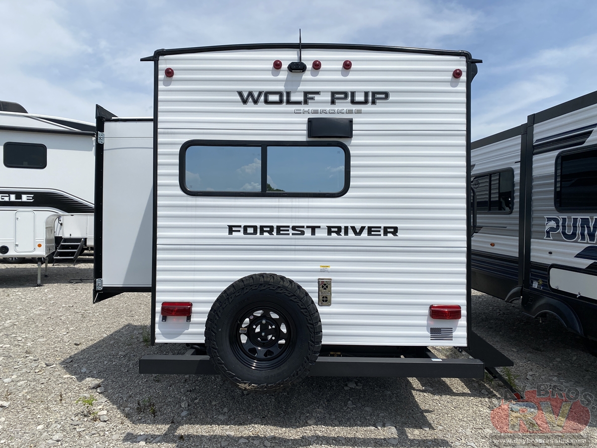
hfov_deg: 67.3
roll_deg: +0.2
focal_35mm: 26
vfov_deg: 53.1
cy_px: 224
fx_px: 448
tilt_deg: -0.1
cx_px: 298
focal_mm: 4.25
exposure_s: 1/5747
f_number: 1.8
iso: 32
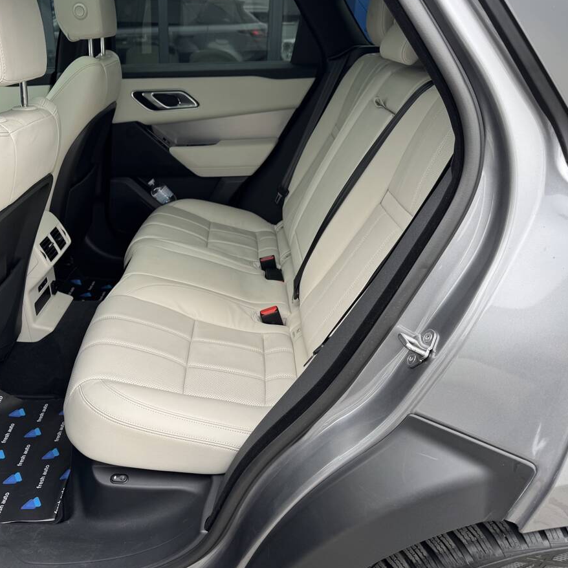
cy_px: 281
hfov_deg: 55.3
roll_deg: -1.6
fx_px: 538
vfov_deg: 55.6
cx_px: 235
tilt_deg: -25.8
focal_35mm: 29
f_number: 1.78
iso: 64
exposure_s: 1/121
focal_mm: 6.76
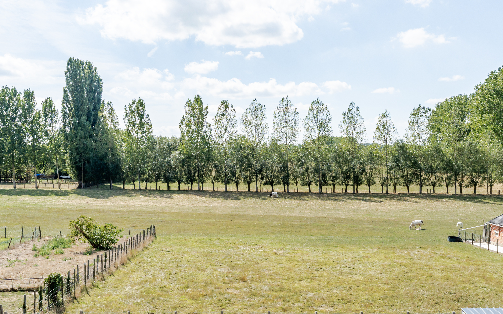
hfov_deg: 55.3
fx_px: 480
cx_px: 250
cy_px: 146
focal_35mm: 35
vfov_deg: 36.3
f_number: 11
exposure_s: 1/800
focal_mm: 22.8
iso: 250
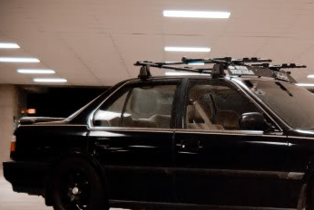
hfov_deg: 20.7
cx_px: 263
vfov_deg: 14.1
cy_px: 152
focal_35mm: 97
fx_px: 847
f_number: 4.8
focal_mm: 35
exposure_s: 1/13
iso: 1600
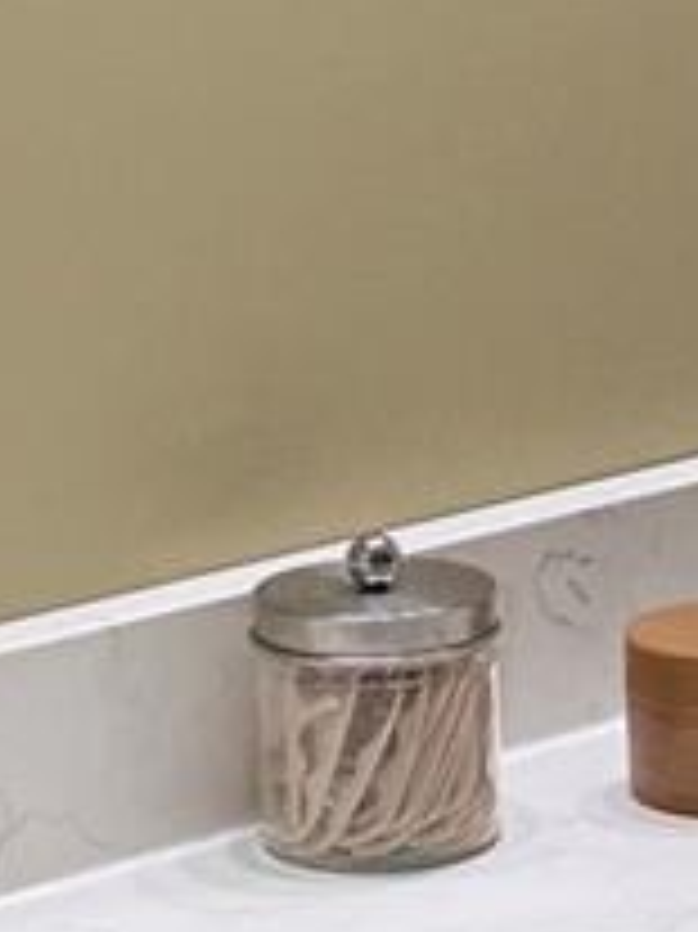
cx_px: 748
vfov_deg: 11.1
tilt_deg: -9.7
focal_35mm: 178
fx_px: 4791
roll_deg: +0.9
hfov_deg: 8.3
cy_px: 194
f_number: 1.78
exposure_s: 1/217
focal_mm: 6.76
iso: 80
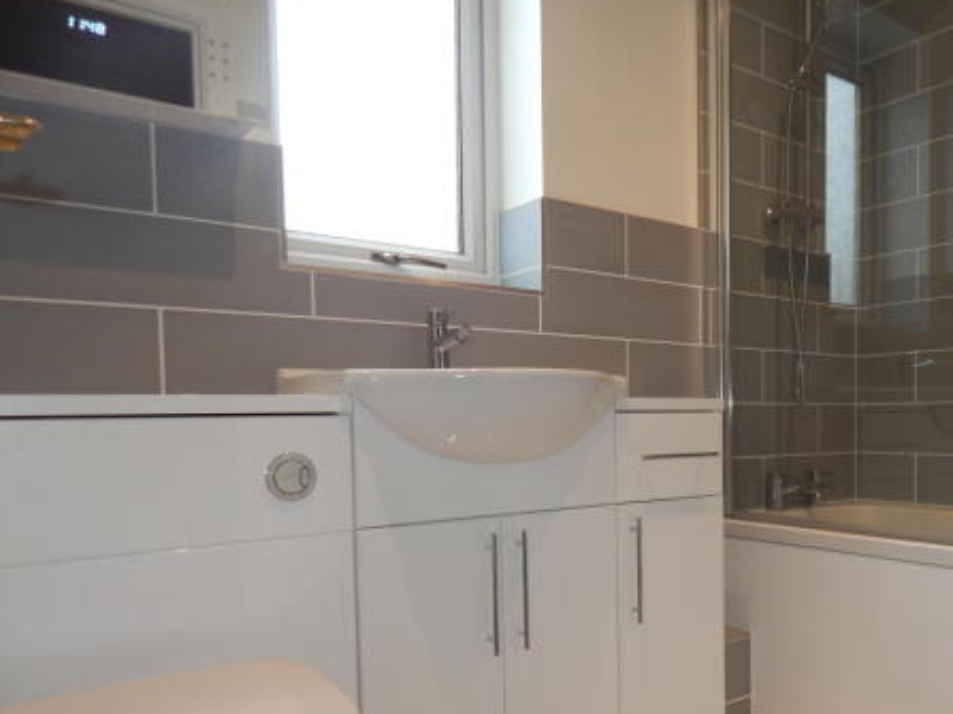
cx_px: 619
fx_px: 826
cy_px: 457
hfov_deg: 58.9
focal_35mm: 30
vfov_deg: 46.3
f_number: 3
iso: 125
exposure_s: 1/50
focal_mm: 4
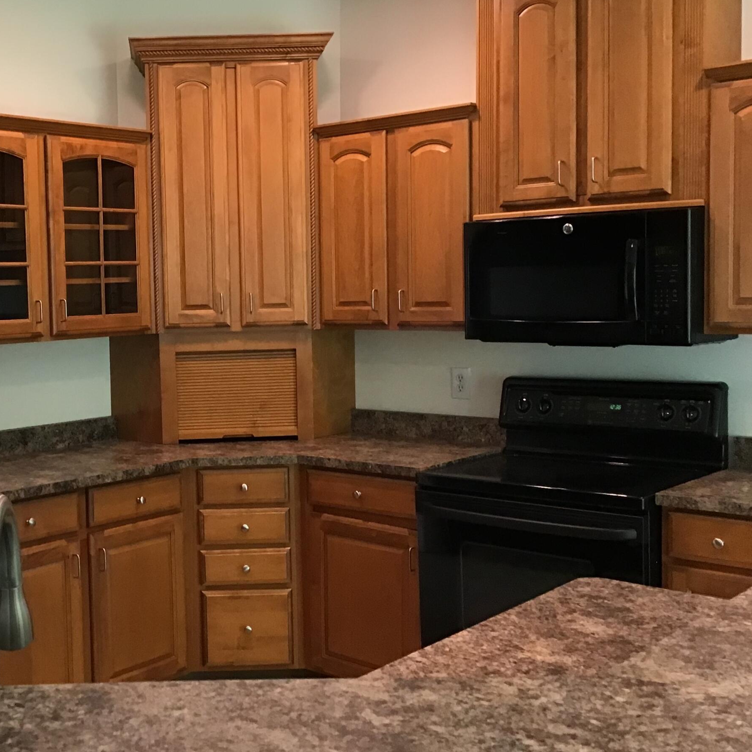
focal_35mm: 46
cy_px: 363
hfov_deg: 35.9
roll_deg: +0.9
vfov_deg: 36.8
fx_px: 1131
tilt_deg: -4.8
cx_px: 184
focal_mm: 3.3
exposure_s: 1/30
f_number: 2.4
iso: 100
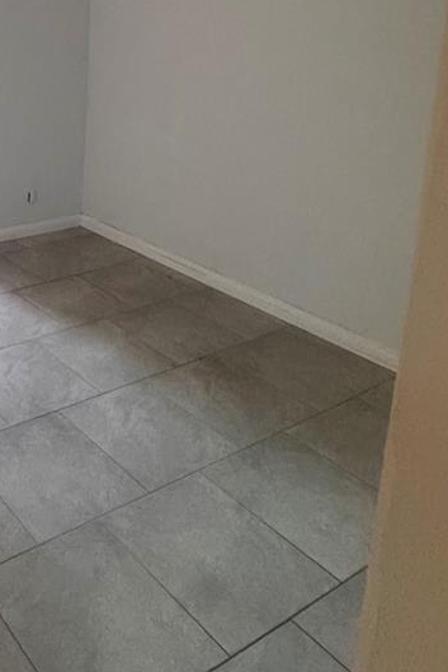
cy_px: 104
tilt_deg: -9.6
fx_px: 616
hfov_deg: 31.8
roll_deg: +1.8
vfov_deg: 52.3
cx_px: -117
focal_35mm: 33
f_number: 2.2
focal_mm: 2.22
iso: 500
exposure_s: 1/60
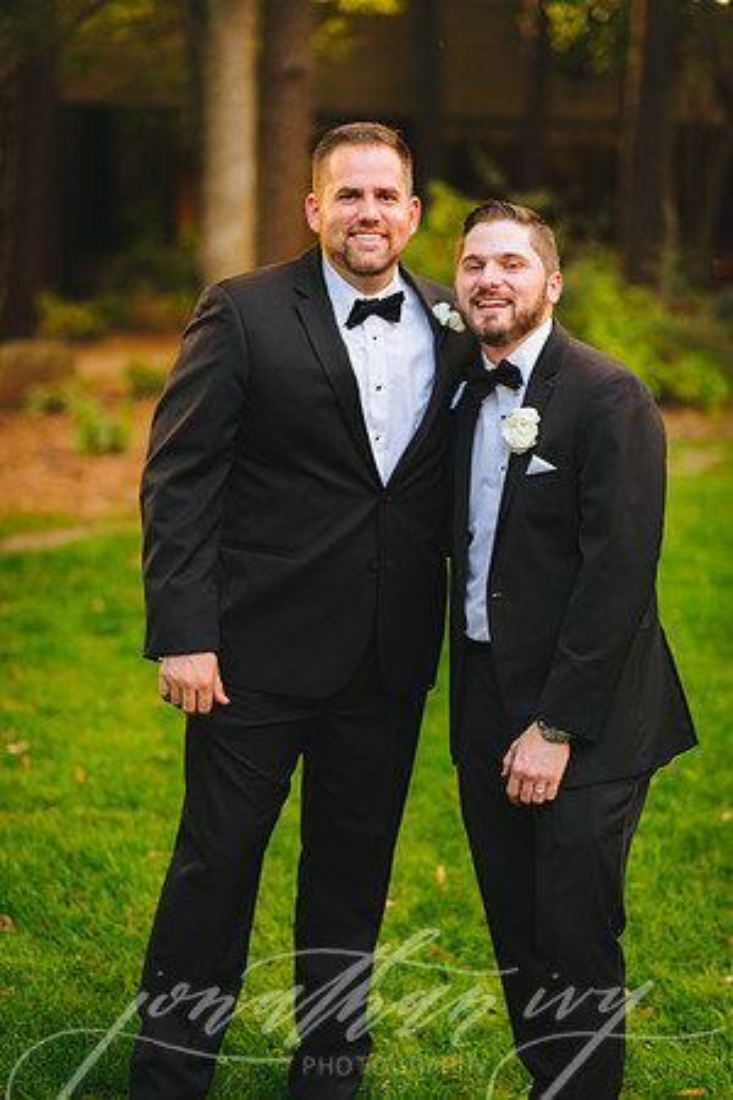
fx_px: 2596
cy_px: 550
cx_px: 366
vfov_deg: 23.9
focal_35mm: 85
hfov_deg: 16.1
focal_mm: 85
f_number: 2.2
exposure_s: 1/250
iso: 500
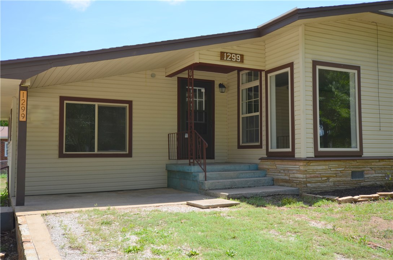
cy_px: 130
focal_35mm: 36
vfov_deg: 36.7
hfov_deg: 53.2
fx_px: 392
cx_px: 196
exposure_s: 1/200
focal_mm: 24
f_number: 8
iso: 100
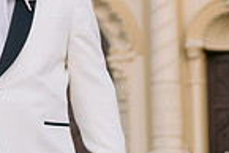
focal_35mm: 148
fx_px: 942
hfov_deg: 12.7
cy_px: 110
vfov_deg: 9.3
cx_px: -170
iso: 400
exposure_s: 1/400
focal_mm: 35
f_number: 2.8
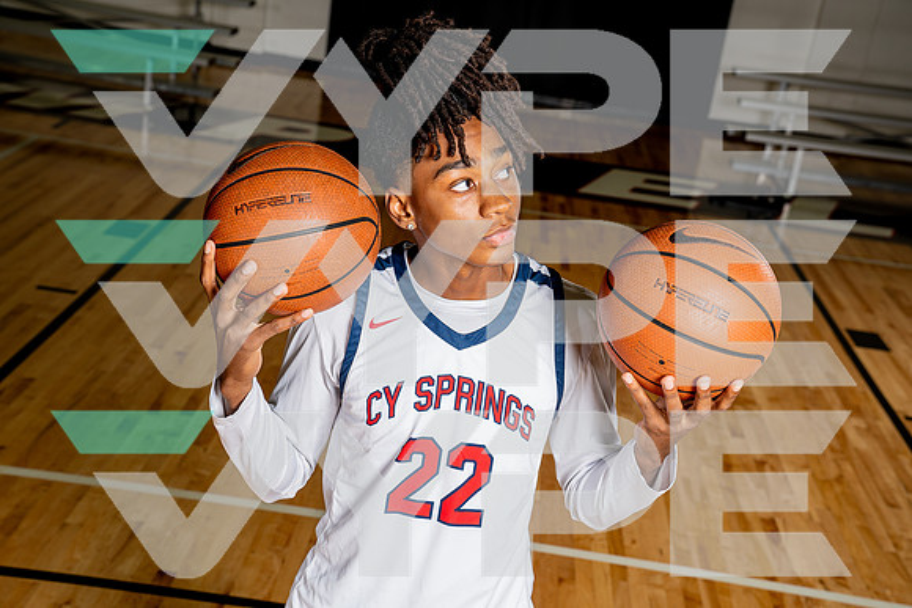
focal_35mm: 53
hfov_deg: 37.5
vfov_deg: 25.5
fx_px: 1343
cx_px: 456
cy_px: 304
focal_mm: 53
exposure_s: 1/250
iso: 250
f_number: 5.6
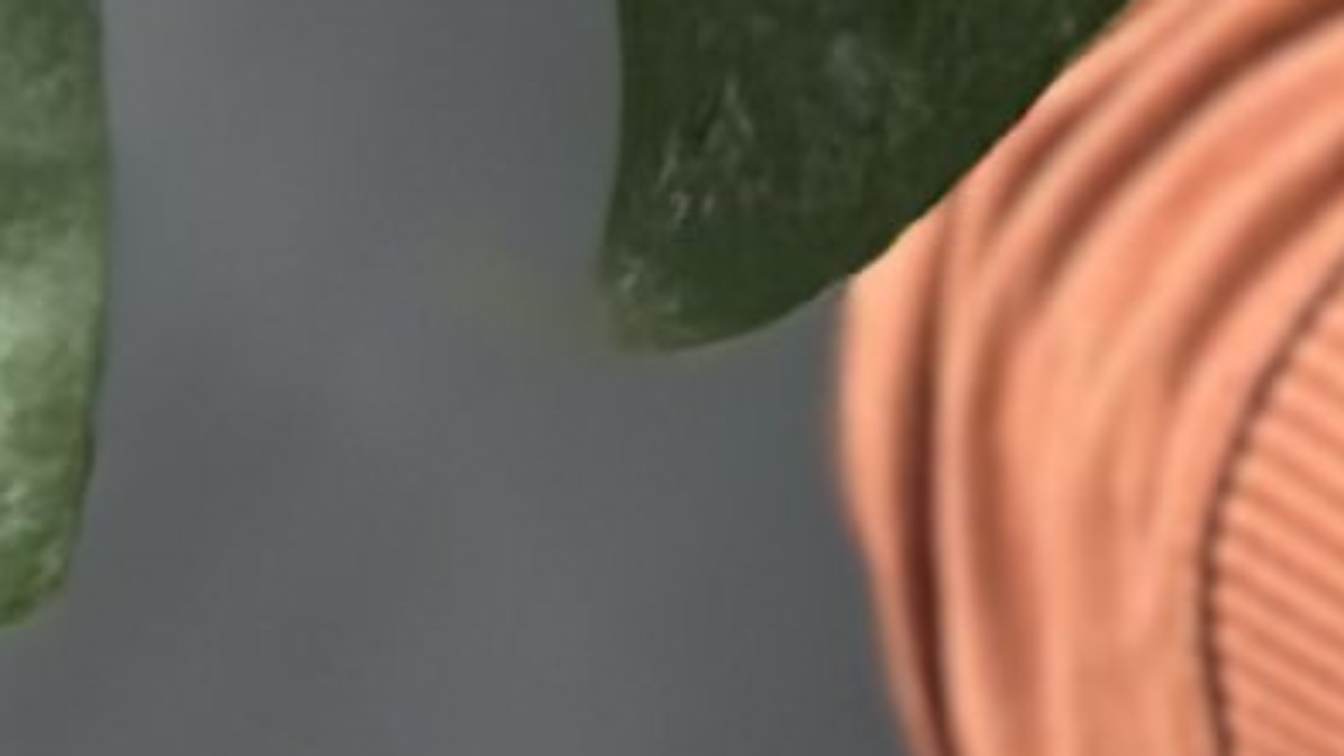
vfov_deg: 2.2
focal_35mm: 536
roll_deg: -1.2
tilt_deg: -4.2
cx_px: 4473
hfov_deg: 3.9
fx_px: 19100
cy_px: -2655
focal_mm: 6.86
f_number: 1.78
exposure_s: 1/121
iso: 100
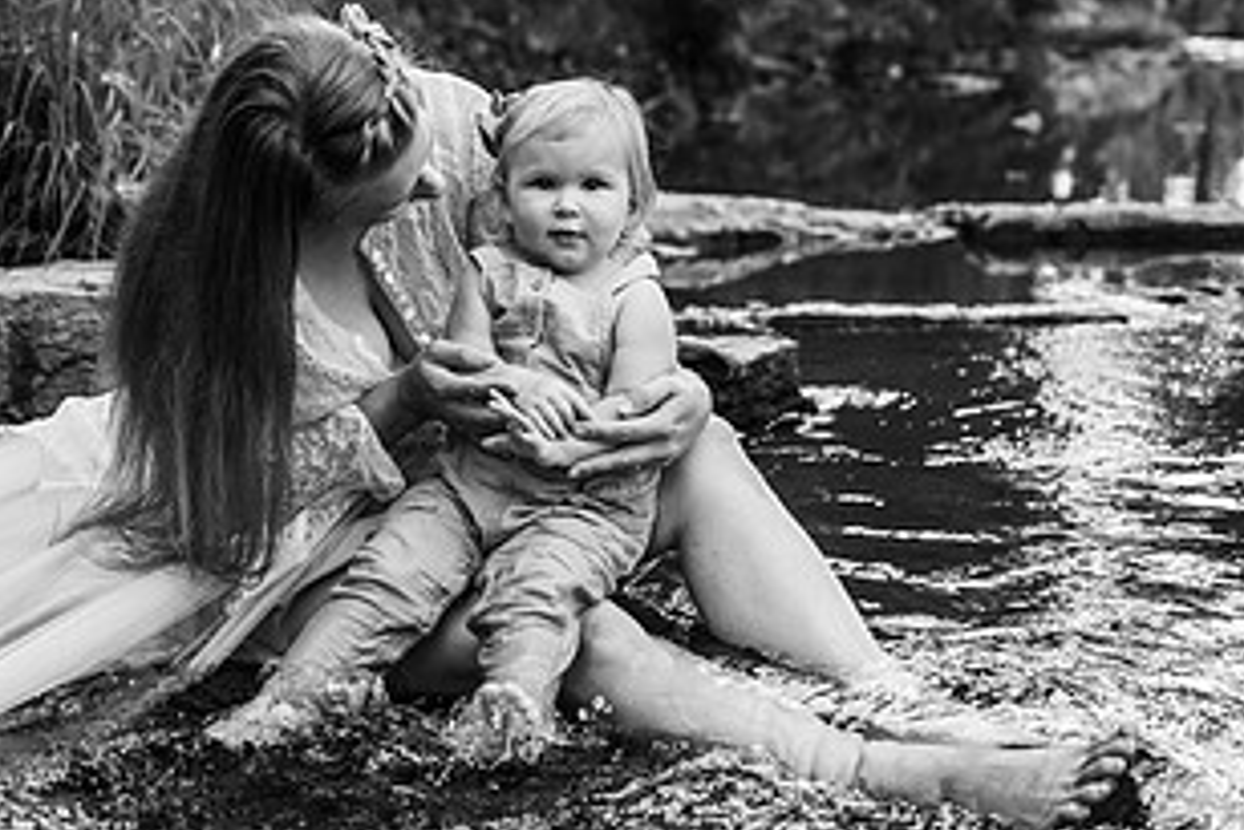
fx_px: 2420
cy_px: 362
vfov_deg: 19.5
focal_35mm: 70
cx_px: 482
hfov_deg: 28.7
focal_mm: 37
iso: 500
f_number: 2.8
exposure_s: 1/1600
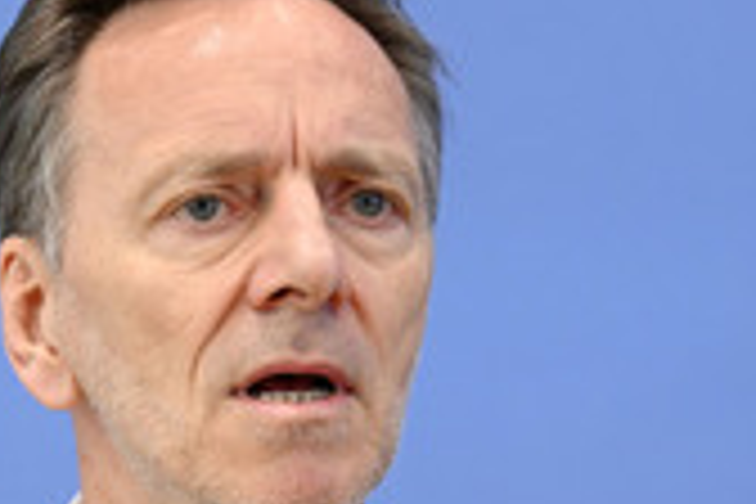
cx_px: 227
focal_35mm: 282
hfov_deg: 7.3
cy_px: 518
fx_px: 5922
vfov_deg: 4.9
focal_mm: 105
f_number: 5.6
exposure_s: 1/640
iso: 4000
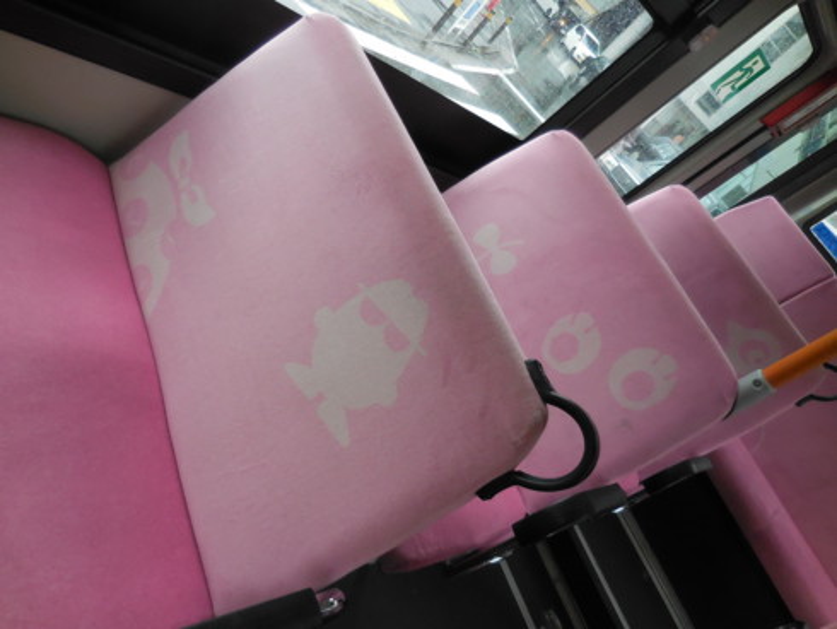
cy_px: 314
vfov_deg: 54.9
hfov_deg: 69.4
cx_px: 418
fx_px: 605
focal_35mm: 25
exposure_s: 1/250
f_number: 3.3
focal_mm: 4.5
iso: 450
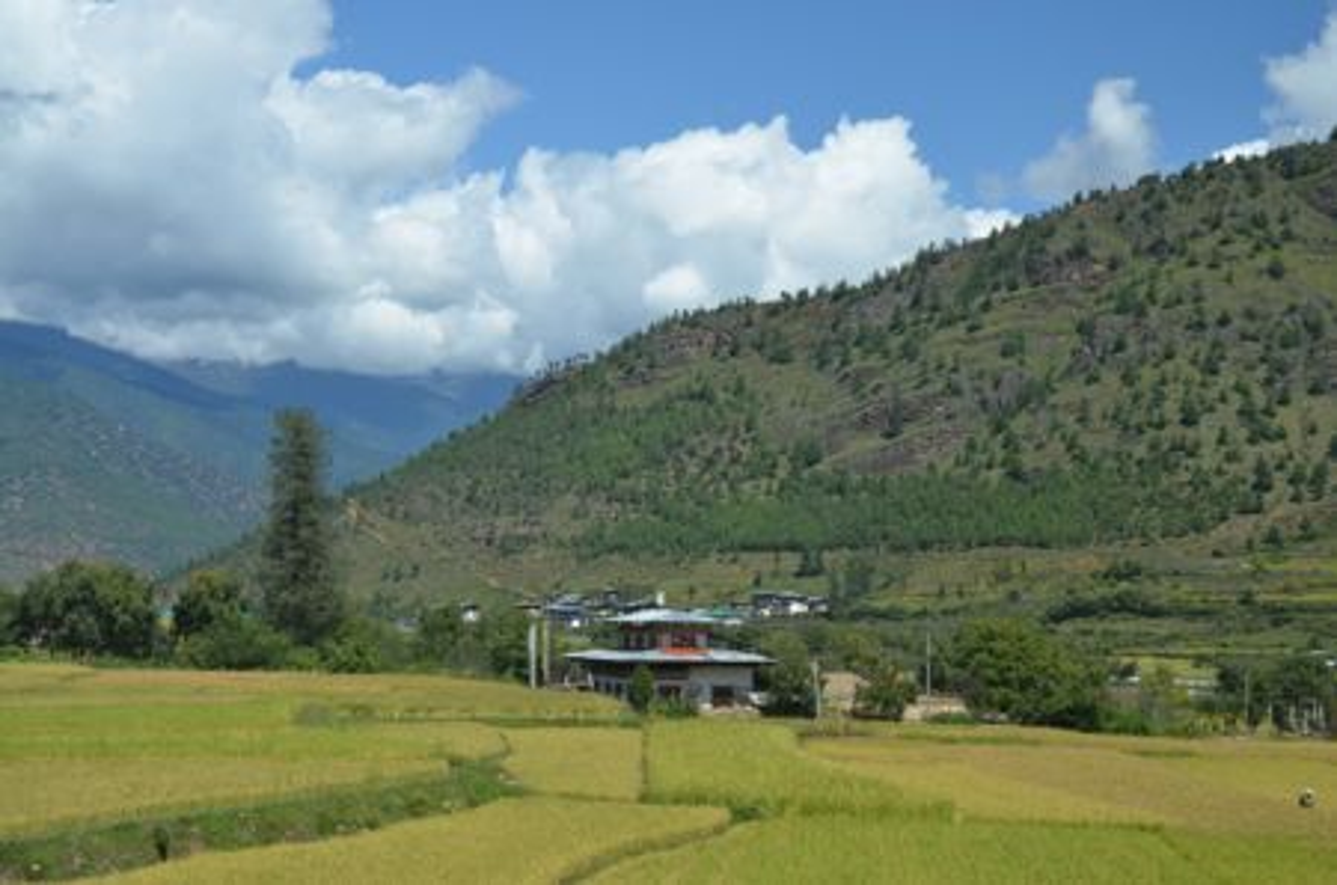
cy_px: 442
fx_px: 2446
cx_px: 668
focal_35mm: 66
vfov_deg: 20.5
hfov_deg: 30.6
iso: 100
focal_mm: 44
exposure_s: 1/160
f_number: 6.3
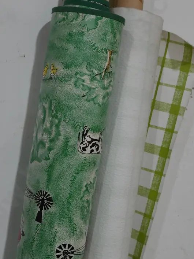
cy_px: 99
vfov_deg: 33.1
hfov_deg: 25.2
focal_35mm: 58
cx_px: 88
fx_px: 434
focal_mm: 20
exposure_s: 1/60
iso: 800
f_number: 5
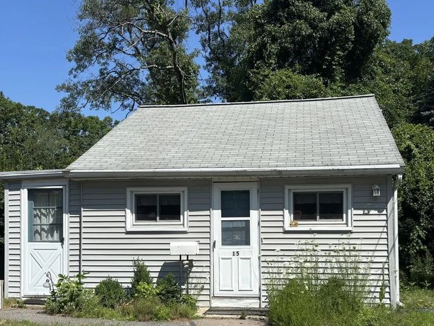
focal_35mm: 41
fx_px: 514
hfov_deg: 45.7
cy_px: 217
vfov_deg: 34.8
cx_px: 230
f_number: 1.6
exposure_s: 1/3788
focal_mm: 5.96
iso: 50
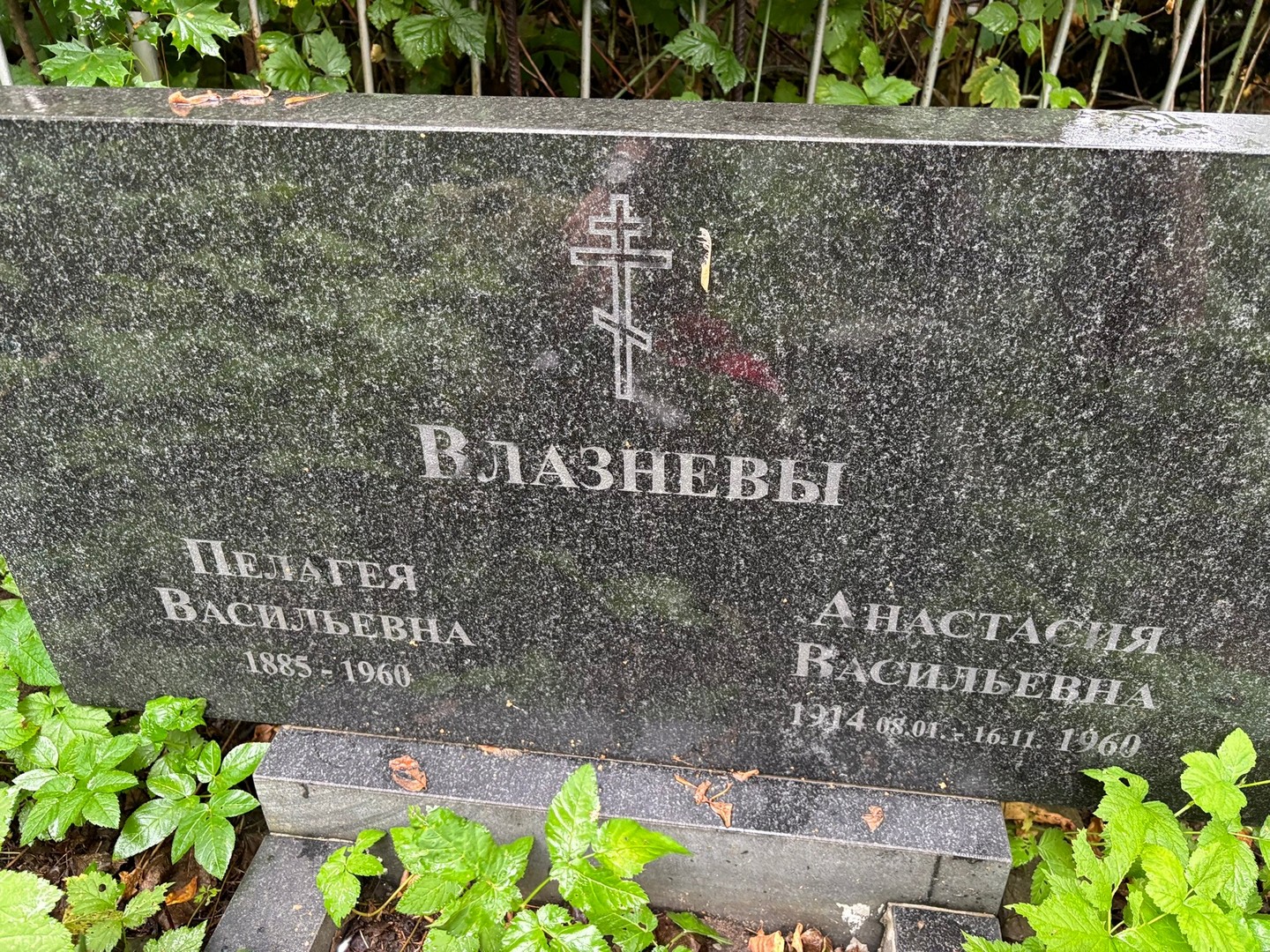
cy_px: 476
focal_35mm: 26
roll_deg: +2.4
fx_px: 954
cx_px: 635
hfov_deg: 67.3
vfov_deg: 53.1
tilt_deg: -33.2
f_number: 1.6
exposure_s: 1/60
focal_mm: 5.96
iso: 200
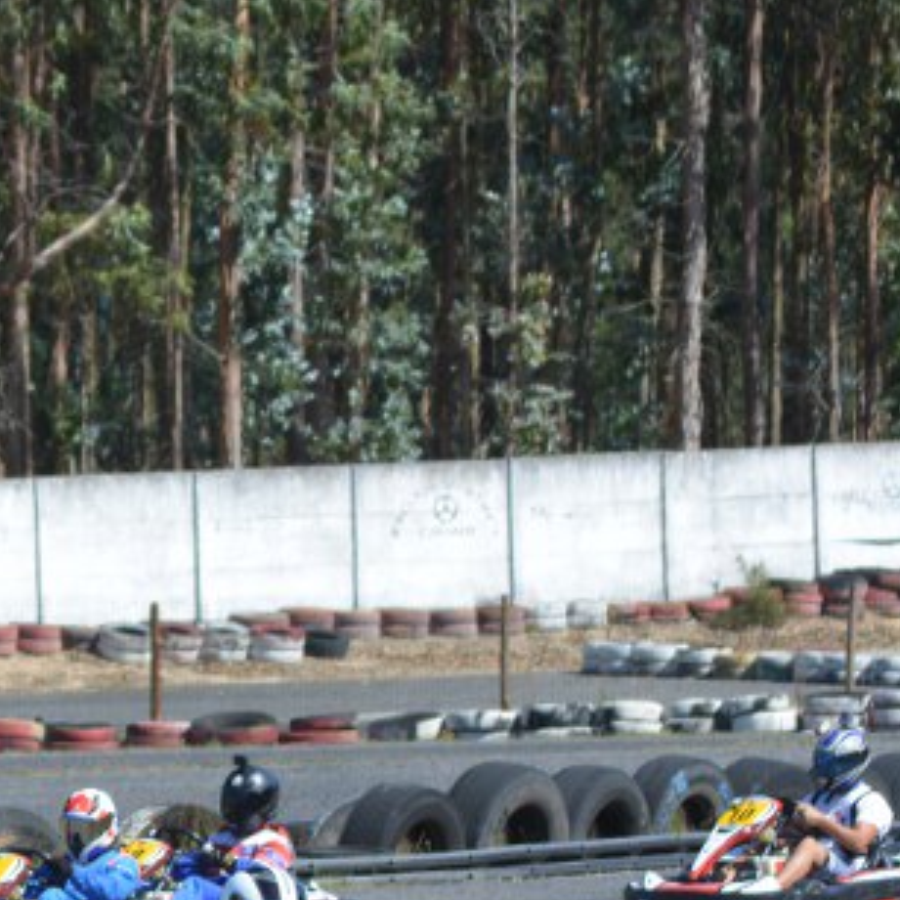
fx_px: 14384
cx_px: -38
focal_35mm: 489
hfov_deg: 3.6
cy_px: 906
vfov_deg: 3.6
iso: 400
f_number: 6.3
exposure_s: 1/1600
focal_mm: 98
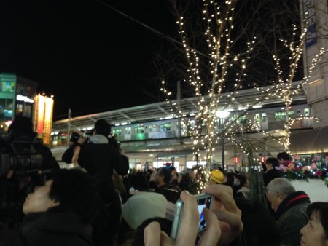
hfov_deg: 55.3
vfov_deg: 43.0
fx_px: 313
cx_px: 164
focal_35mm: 33
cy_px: 123
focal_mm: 4.12
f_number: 2.4
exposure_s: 1/20
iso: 400
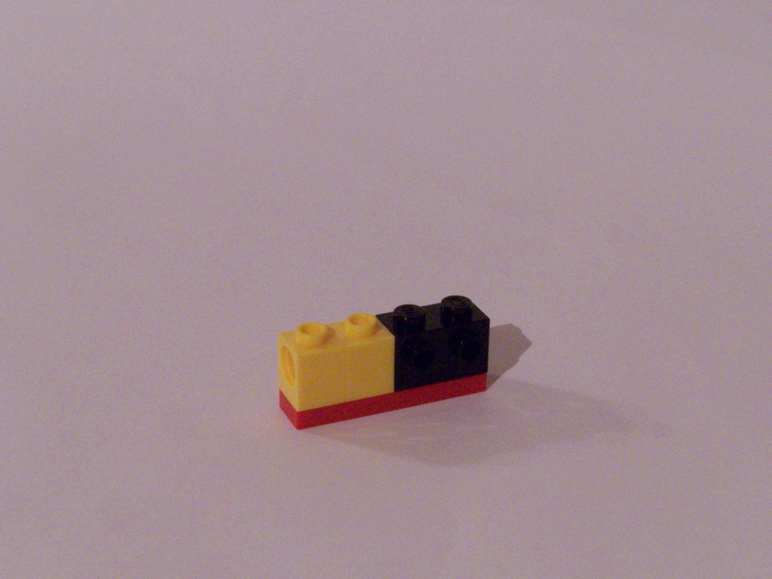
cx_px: 386
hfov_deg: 26.0
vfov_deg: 19.6
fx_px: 1673
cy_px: 290
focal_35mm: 75
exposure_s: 1/4
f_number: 8
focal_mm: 12.4
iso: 400
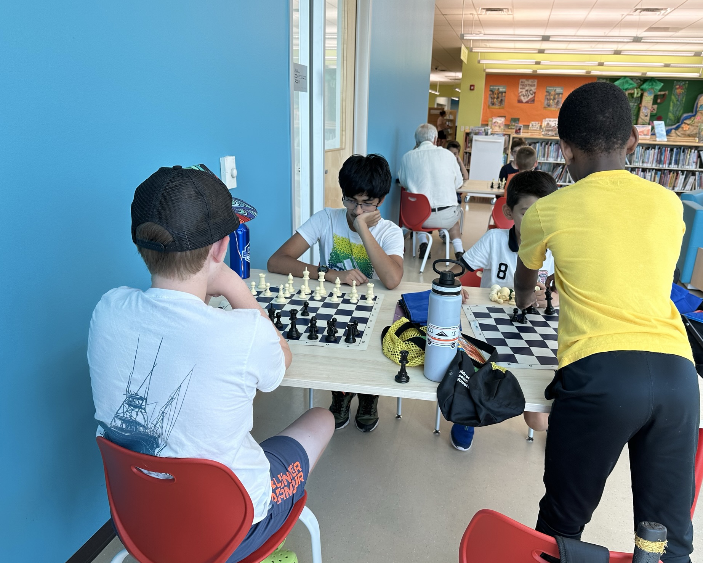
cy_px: 285
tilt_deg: -17.6
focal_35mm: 26
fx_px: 541
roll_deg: -2.6
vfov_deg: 54.9
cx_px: 381
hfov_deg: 65.9
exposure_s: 1/203
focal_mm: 6.86
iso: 64
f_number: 1.78
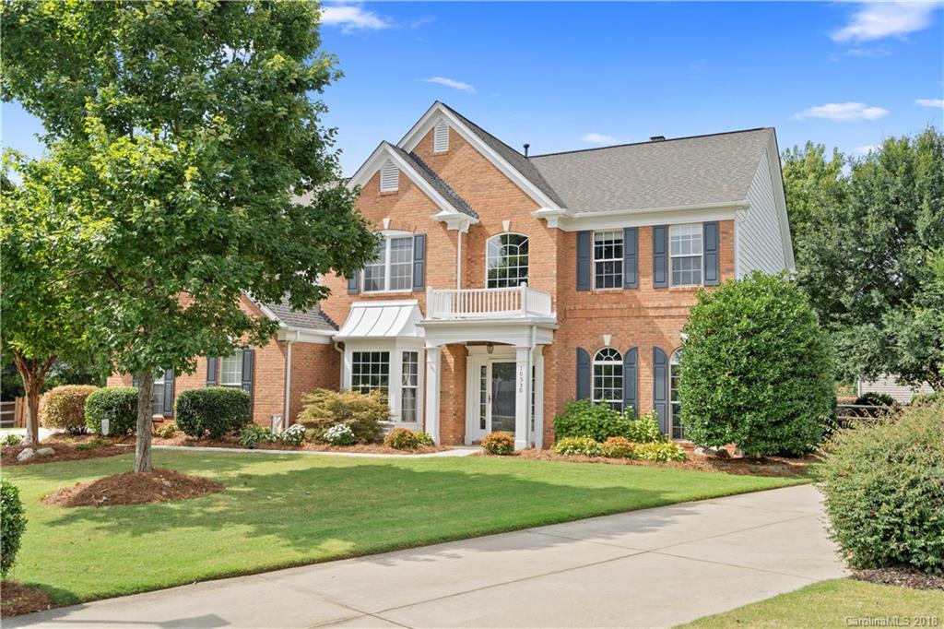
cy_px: 314
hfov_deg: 60.3
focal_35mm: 31
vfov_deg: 42.3
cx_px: 472
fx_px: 813
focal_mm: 31
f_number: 8
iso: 100
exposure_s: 1/80
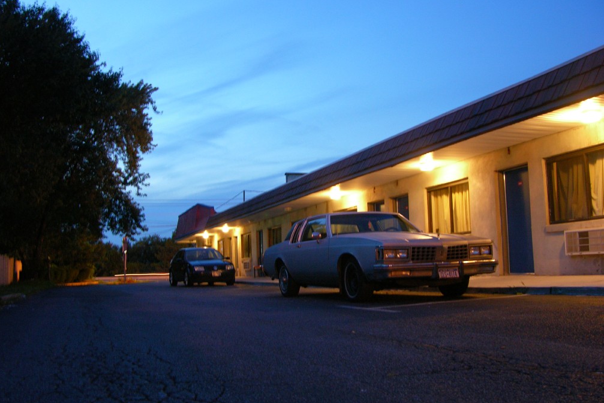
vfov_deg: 36.0
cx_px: 302
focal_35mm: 37
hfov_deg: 51.9
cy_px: 210
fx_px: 621
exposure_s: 1.35
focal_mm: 8.9
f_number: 2.8
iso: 200
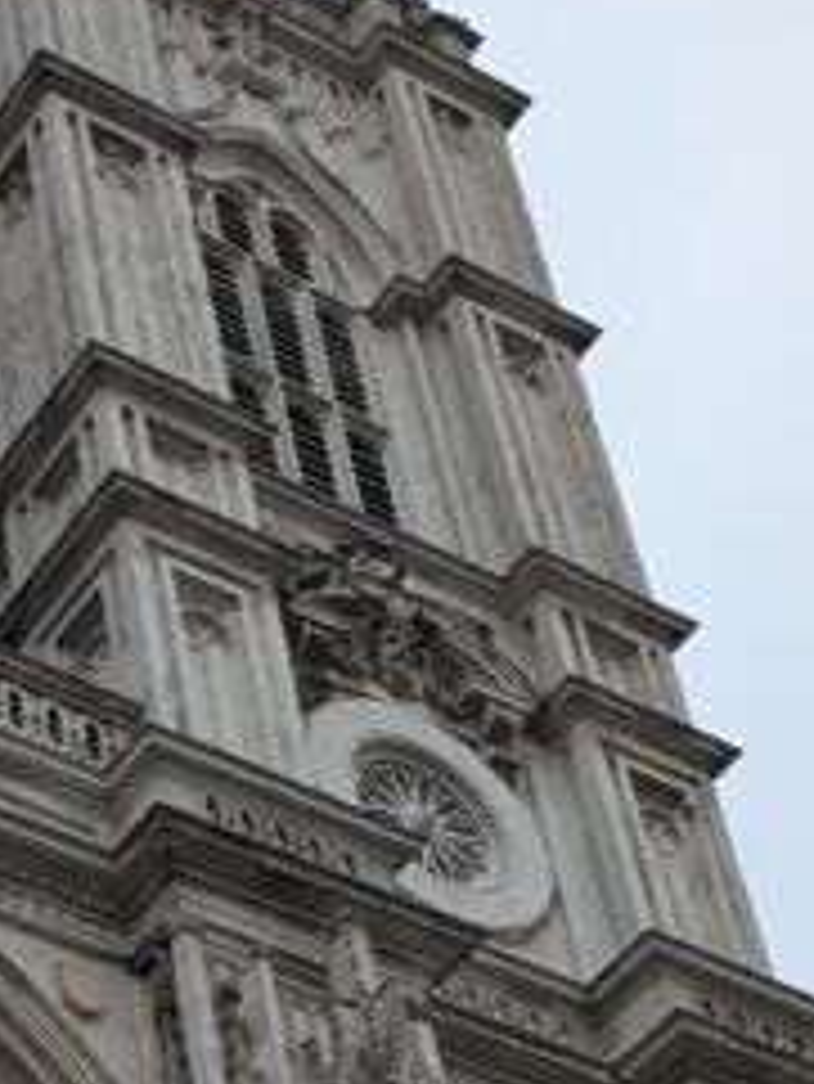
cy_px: 1376
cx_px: -434
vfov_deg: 18.1
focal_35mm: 102
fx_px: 3195
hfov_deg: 13.6
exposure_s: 1/147
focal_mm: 6.9
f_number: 1.68
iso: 21
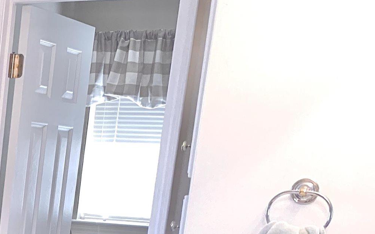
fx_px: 858
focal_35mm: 84
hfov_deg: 21.0
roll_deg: -2.3
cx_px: -183
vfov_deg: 14.3
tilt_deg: -13.7
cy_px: 374
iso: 400
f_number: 1.8
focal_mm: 4.25
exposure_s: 1/40
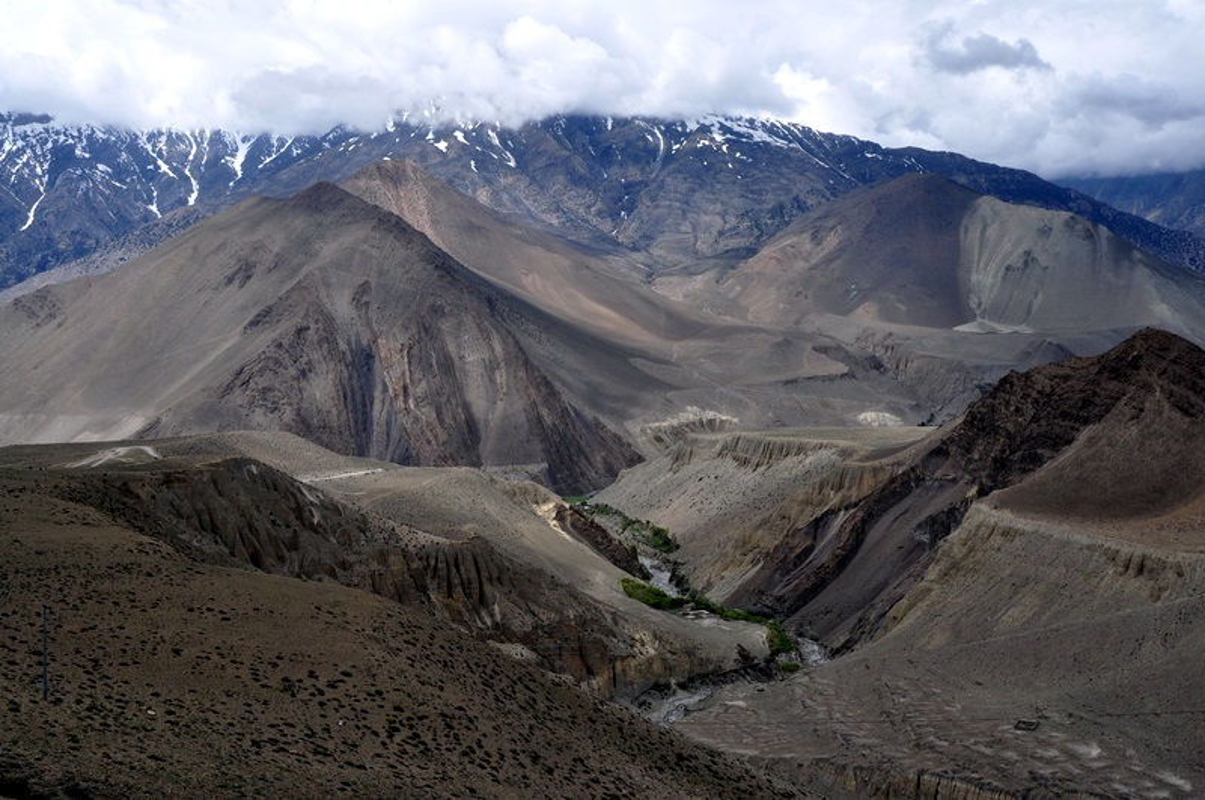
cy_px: 400
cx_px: 602
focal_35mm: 34
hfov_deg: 55.2
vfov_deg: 38.3
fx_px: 1153
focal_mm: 23
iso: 200
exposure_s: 1/400
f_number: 11
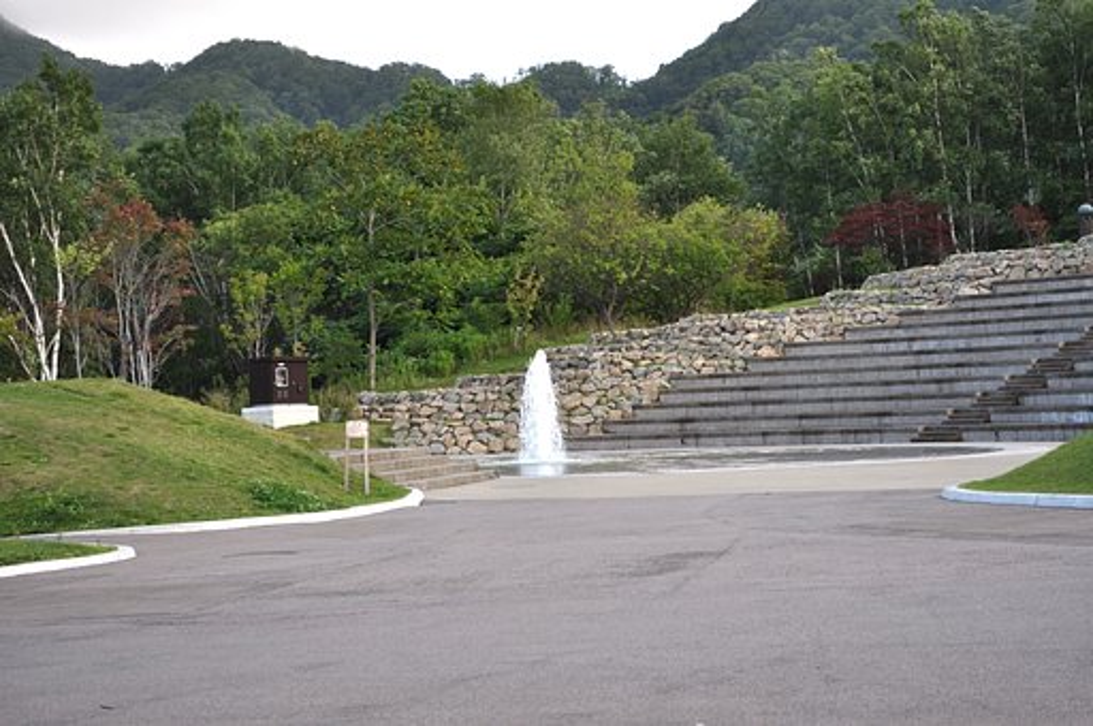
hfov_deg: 28.1
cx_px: 546
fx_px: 2183
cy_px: 363
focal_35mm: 72
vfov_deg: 18.9
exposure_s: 1/160
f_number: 7.1
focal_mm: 48
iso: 200
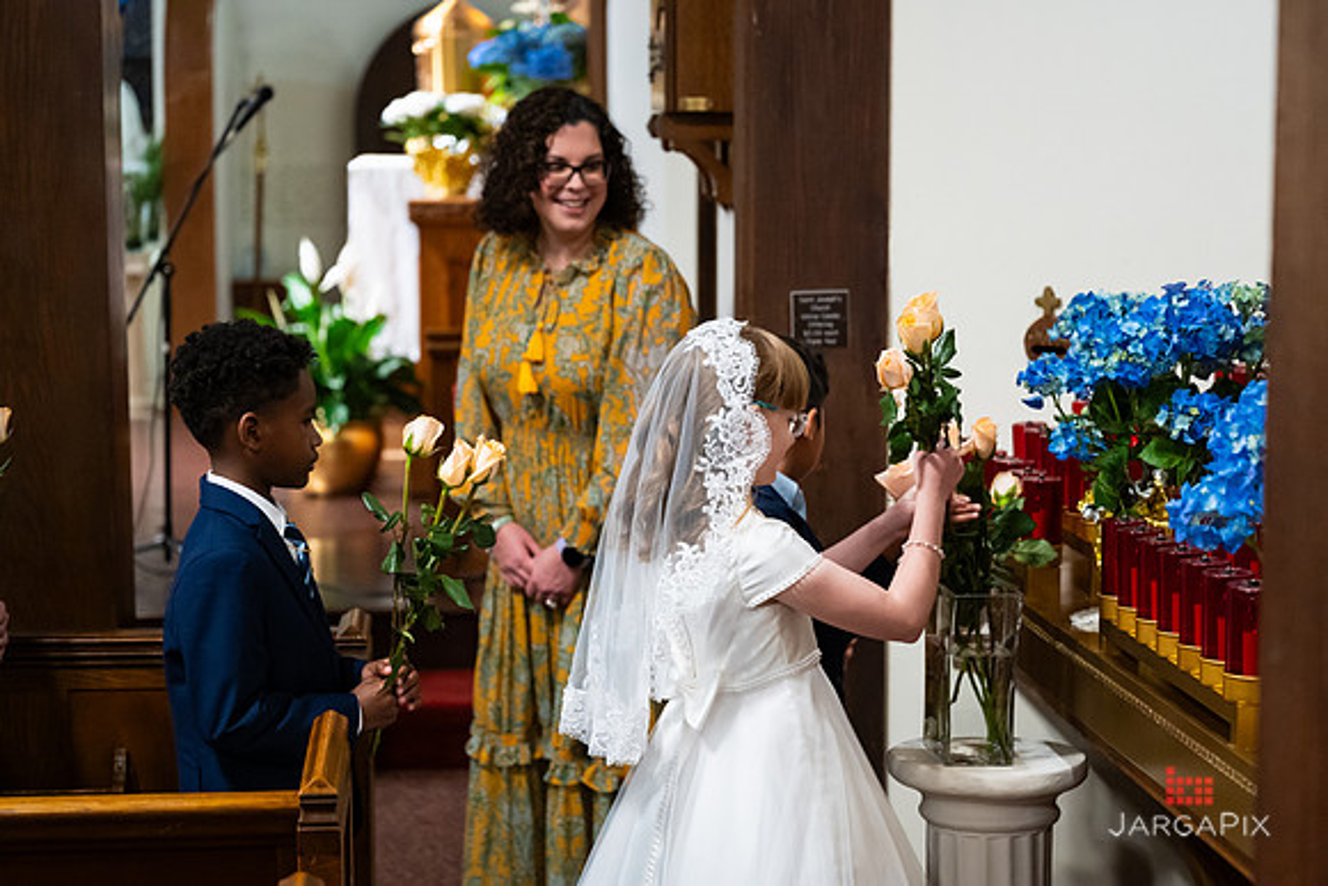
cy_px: 442
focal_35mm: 71
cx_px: 665
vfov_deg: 19.3
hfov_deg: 28.5
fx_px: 2611
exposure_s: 1/160
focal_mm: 70
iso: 3200
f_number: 3.2
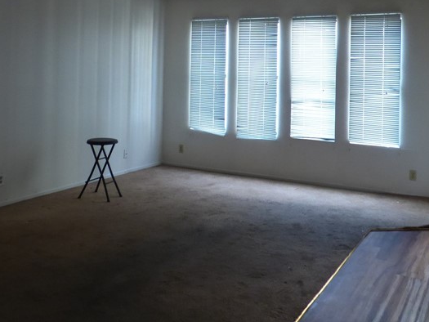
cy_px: 62
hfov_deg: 47.8
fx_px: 483
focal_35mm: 39
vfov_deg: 35.6
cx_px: 202
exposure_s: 1/60
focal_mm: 3.58
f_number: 2.8
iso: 320
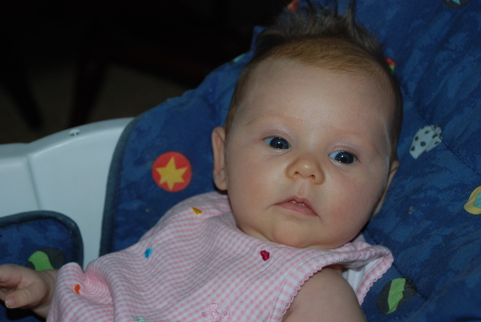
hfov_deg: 21.9
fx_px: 1244
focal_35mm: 93
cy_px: 161
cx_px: 240
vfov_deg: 14.7
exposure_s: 1/60
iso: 200
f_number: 5.3
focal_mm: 62
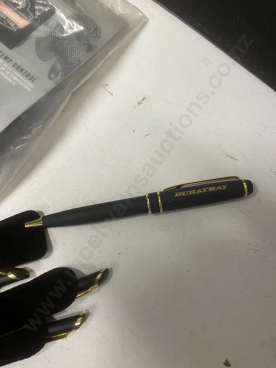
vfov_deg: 63.4
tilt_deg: -77.3
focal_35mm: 28
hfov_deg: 49.7
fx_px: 298
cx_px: 138
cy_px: 184
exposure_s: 1/50
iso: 80
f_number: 1.8
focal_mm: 3.99
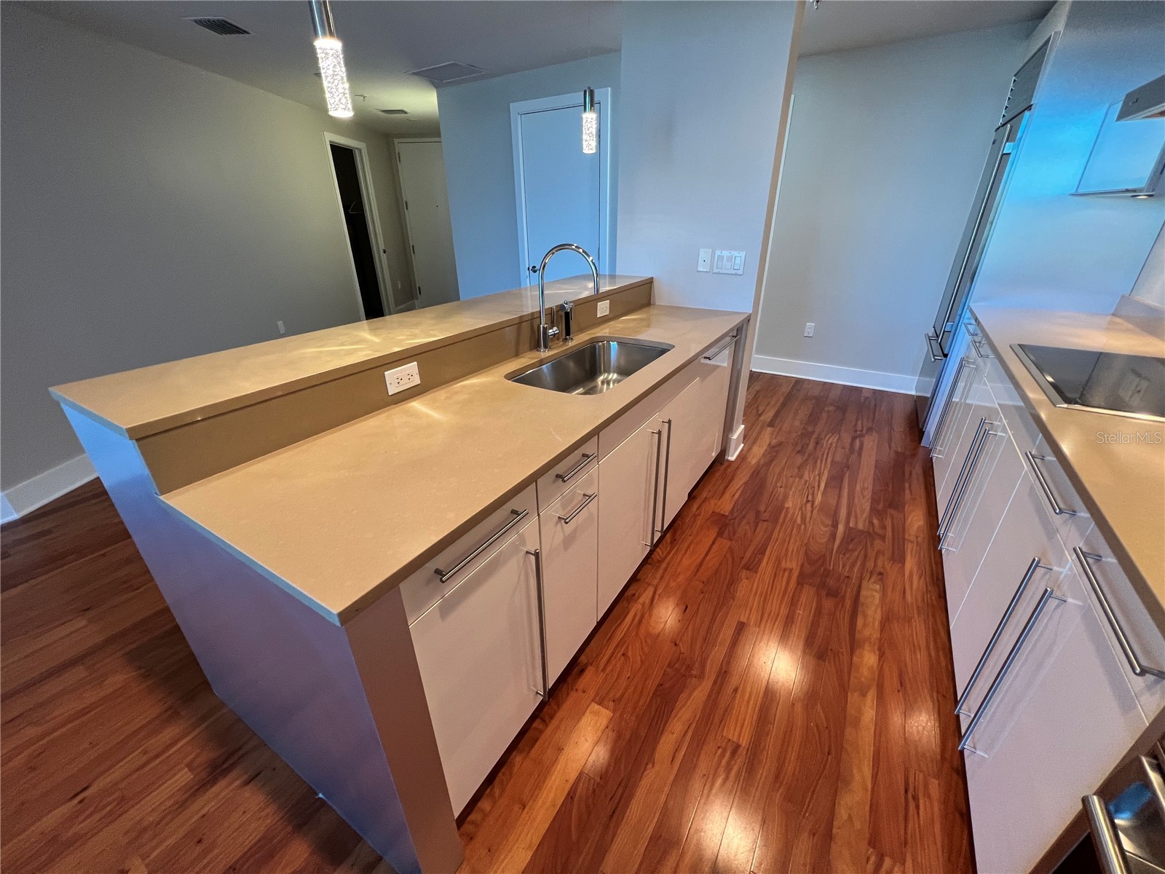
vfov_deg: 89.9
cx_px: 582
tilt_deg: -26.4
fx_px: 438
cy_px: 437
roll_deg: +0.1
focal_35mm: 13
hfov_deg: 106.2
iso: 200
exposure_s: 1/60
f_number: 1.8
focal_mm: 1.57
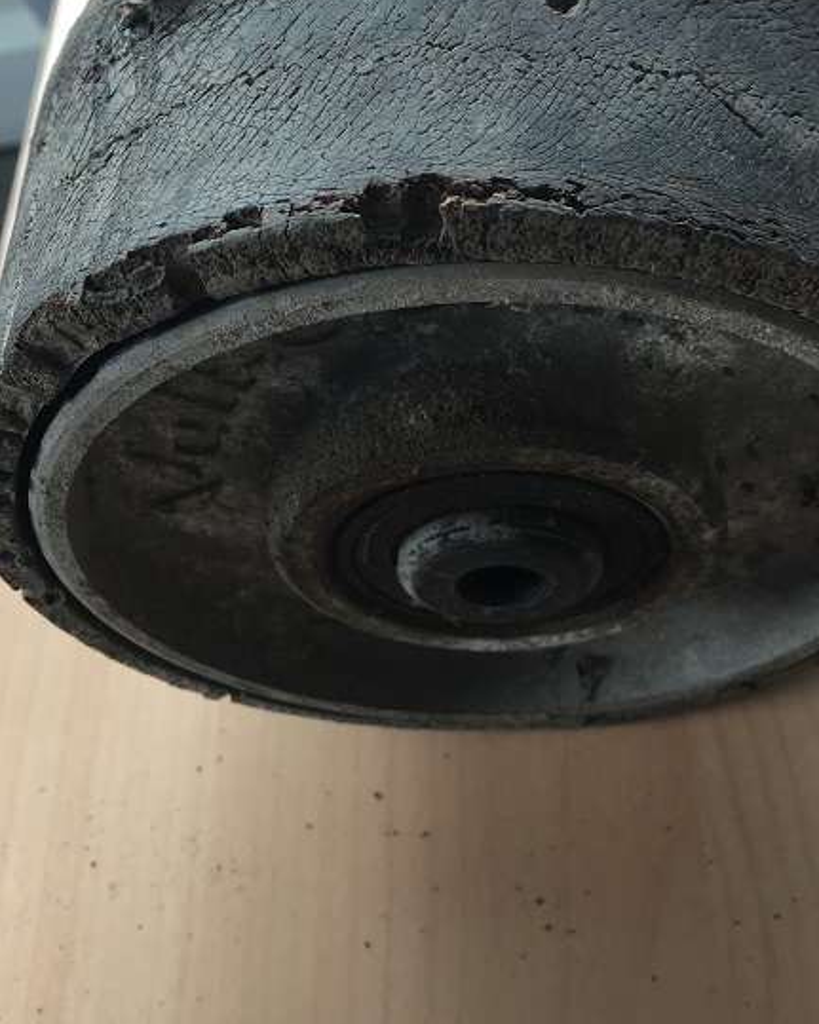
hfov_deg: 35.4
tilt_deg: -55.9
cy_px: 431
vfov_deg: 43.7
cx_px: 538
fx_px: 1273
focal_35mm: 42
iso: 32
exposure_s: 1/50
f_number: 2.2
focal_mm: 4.15
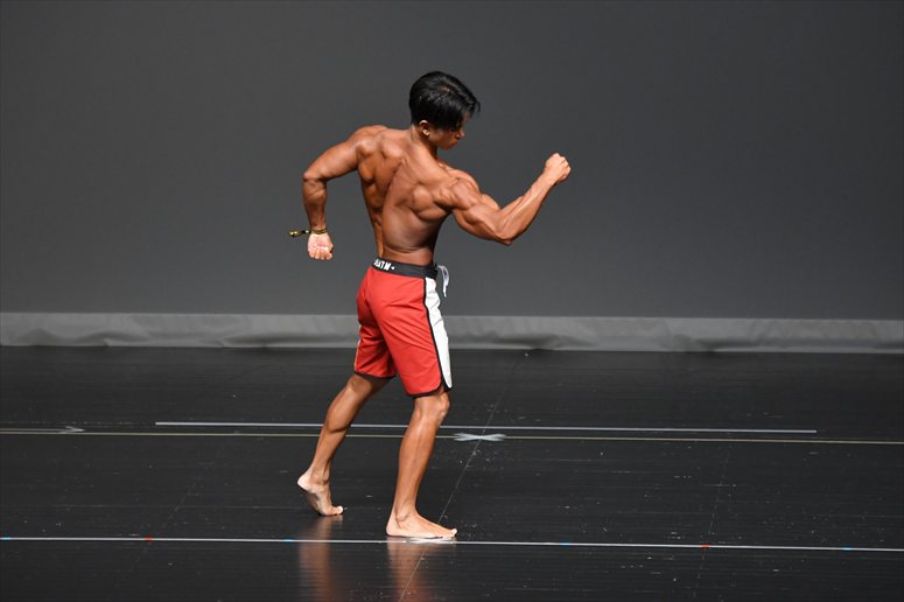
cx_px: 452
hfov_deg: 6.5
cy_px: 301
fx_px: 7906
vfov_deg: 4.4
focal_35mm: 315
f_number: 5.6
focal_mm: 210
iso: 2500
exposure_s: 1/400
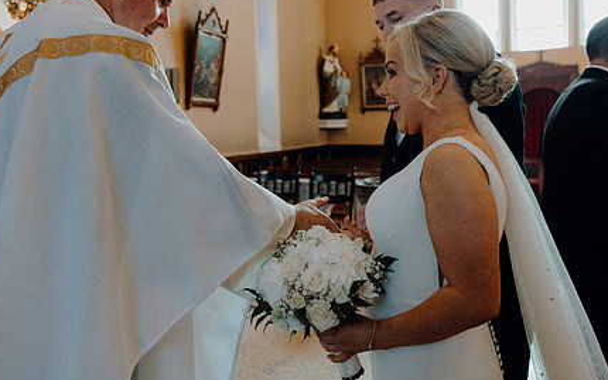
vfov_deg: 38.1
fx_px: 547
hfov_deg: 57.8
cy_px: 142
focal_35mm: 33
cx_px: 255
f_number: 3.5
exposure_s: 1/200
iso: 1250
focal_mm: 24
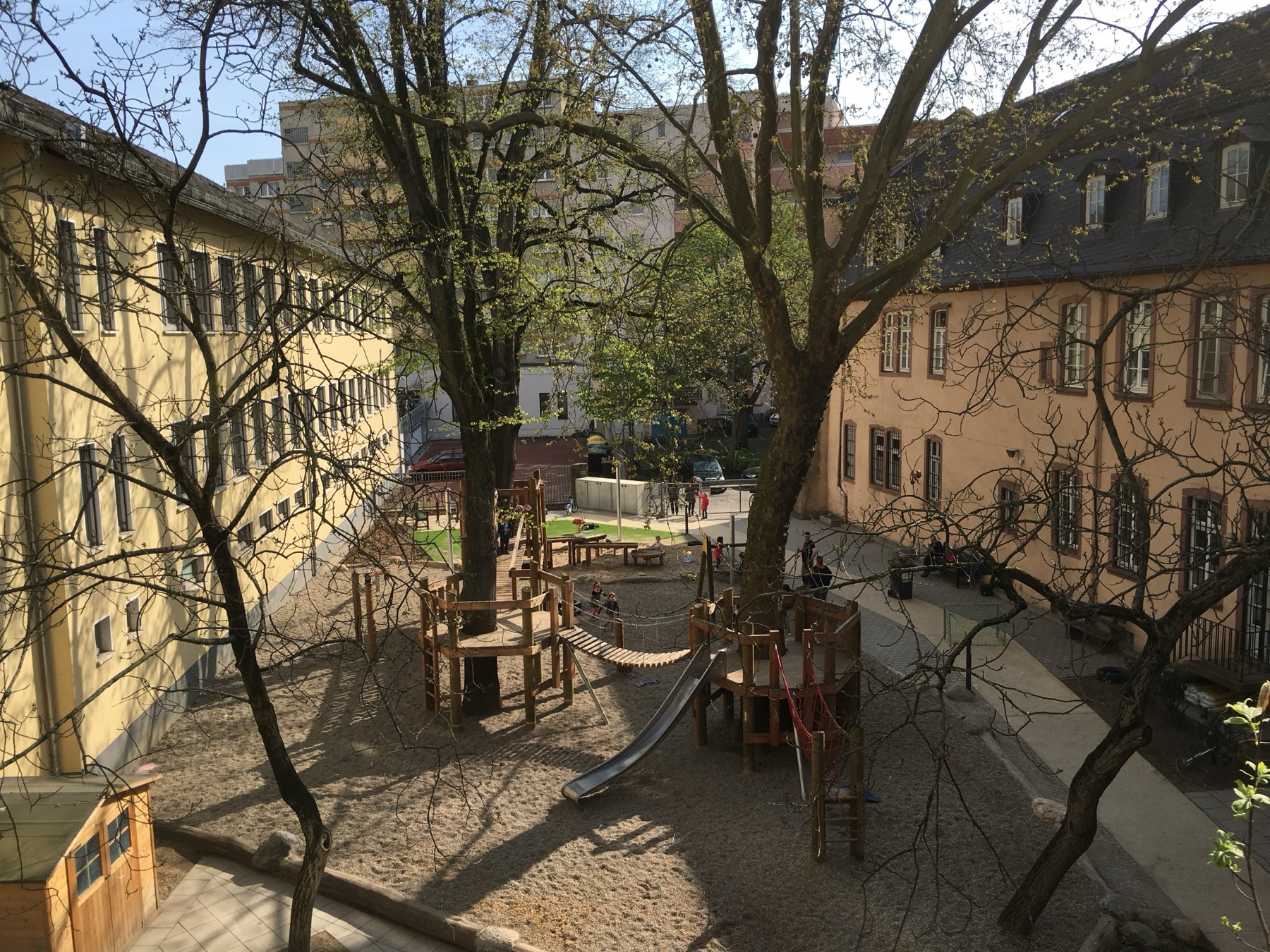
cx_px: 635
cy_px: 476
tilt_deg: -7.6
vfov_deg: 48.2
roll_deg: +1.7
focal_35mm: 29
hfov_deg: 61.7
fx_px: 1064
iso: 25
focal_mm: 4.15
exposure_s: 1/1026
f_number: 2.2
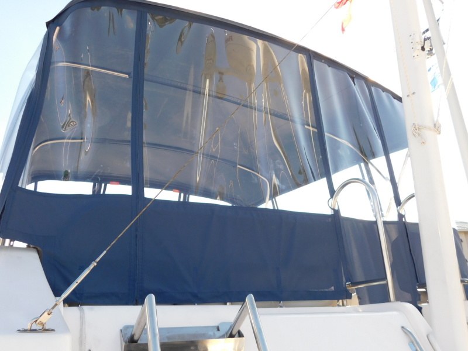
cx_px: 234
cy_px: 176
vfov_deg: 46.8
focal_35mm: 30
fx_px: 406
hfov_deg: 60.0
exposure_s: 1/400
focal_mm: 5.3
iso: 125
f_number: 3.2
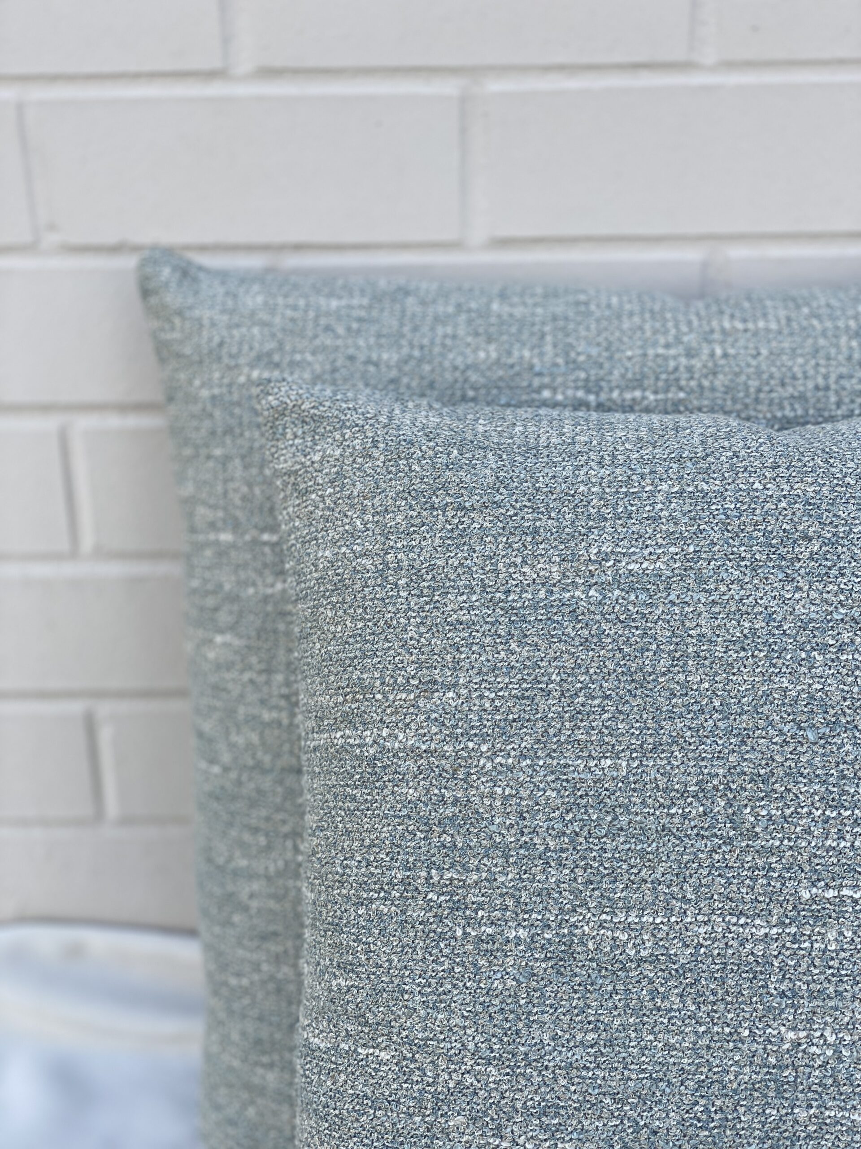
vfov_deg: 36.8
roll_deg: +1.1
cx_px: 430
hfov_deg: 28.0
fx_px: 1725
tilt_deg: -22.6
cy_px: 574
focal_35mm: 52
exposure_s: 1/940
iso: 20
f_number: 2
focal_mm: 6
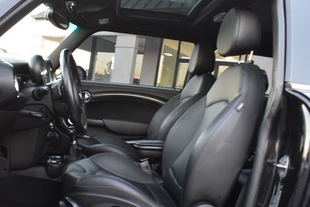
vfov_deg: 36.6
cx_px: 110
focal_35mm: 36
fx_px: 310
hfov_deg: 52.4
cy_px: 131
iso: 1600
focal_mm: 18
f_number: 6.3
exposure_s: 1/15
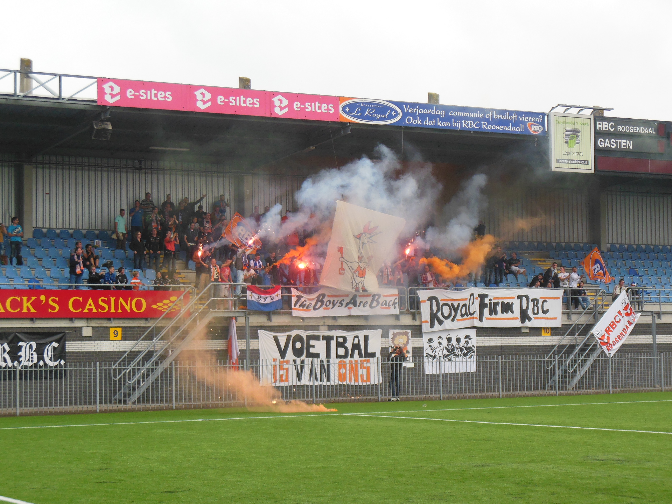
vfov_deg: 19.4
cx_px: 336
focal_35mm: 76
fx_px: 1475
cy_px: 252
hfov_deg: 25.7
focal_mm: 13.6
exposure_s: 1/250
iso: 250
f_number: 4.4
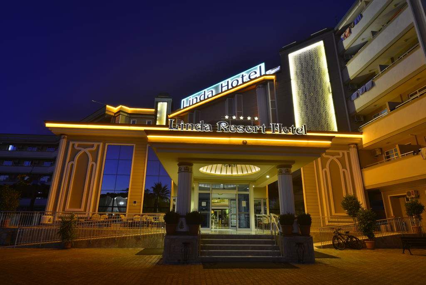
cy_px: 142
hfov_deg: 83.9
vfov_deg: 62.0
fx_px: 237
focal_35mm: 20
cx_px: 213
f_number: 7.1
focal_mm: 20
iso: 100
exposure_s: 1
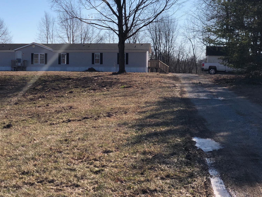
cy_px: 71
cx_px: 92
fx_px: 530
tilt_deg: +2.2
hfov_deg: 27.6
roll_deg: -2.6
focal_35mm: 70
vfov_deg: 21.0
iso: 16
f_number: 2.4
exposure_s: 1/1453
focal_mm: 6
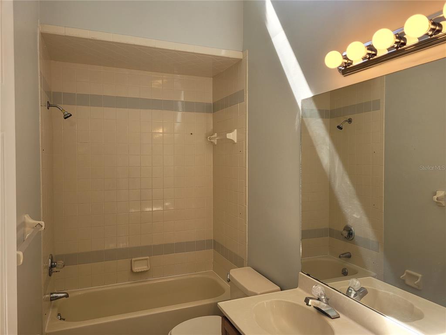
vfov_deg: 53.1
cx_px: 223
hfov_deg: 67.3
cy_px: 168
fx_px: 335
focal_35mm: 26
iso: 100
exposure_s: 1/120
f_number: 1.8
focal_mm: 5.4
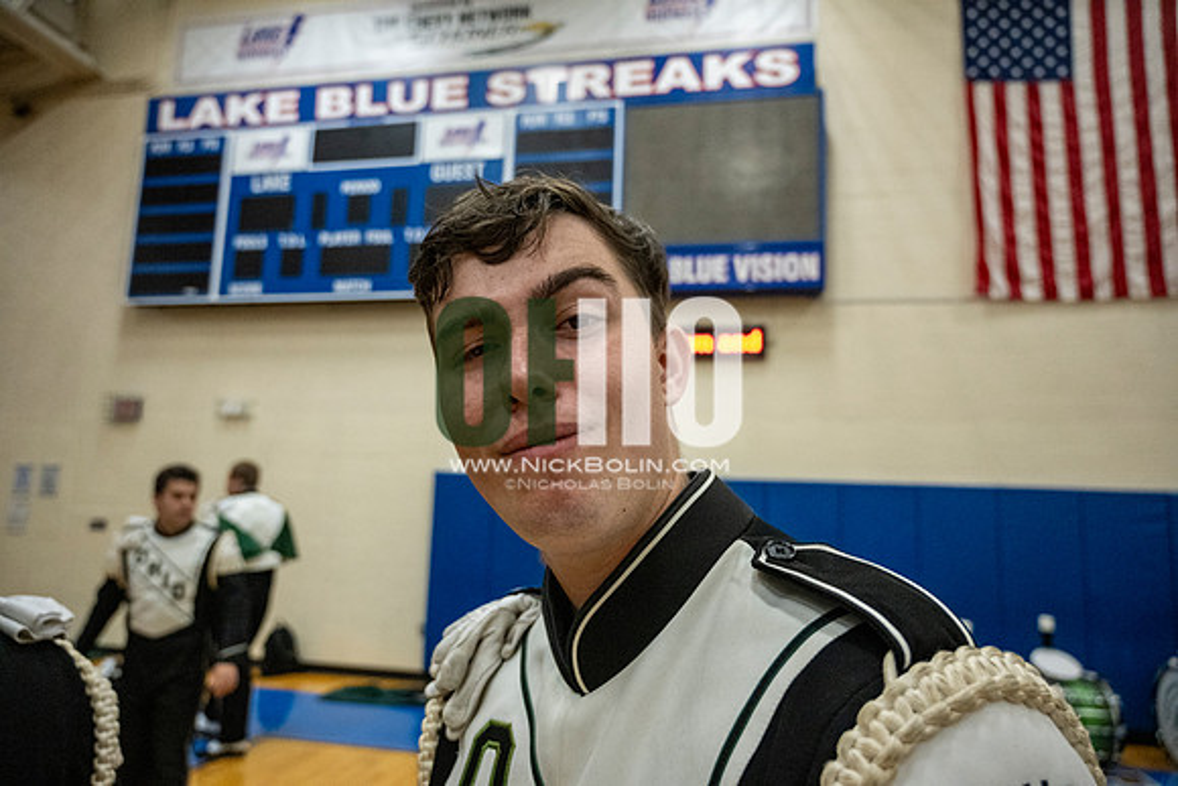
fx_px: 785
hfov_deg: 73.7
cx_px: 589
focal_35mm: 24
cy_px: 393
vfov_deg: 53.2
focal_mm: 24
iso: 8000
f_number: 4
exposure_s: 1/800
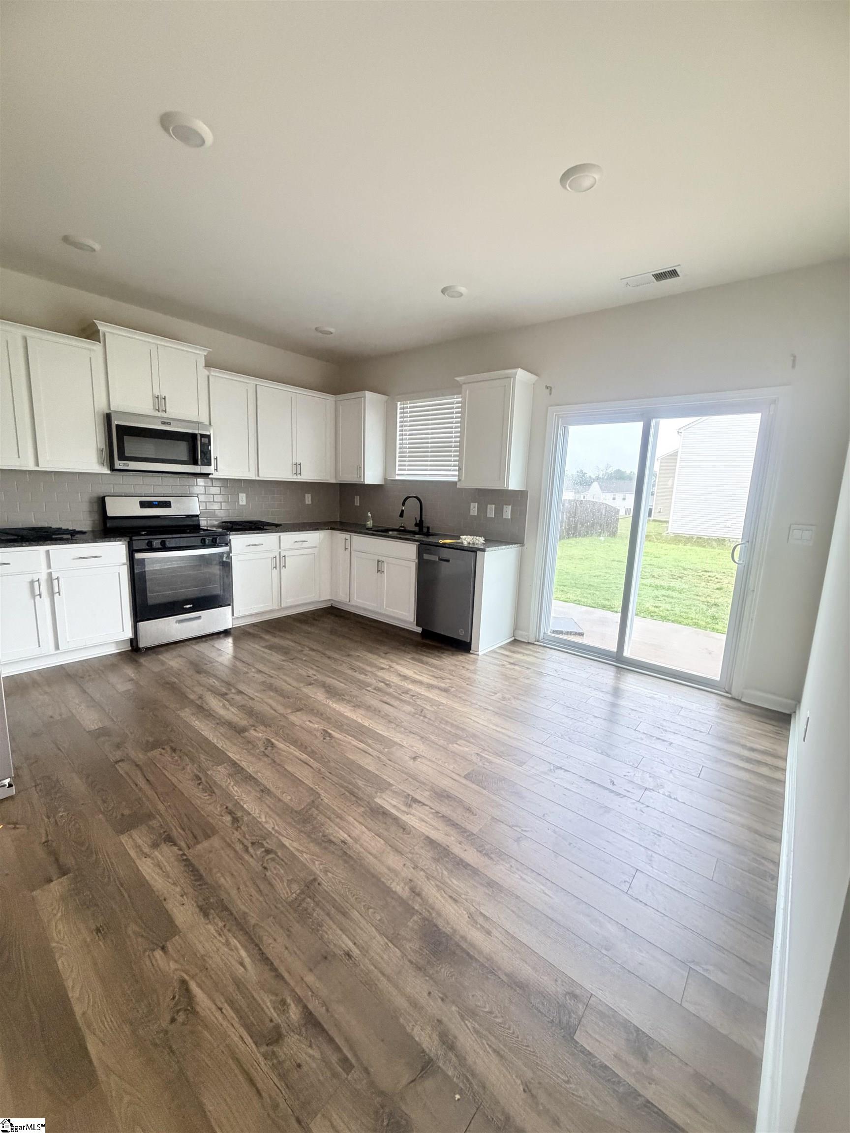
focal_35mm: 14
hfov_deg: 85.7
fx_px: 458
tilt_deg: -8.5
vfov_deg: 102.1
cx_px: 425
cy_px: 566
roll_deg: -1.9
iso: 640
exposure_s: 1/60
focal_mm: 2.22
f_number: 2.2
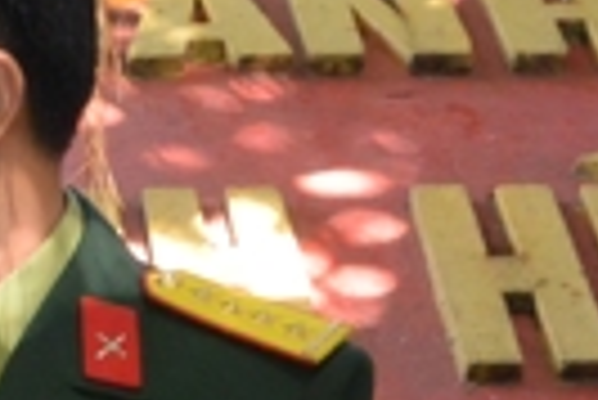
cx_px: -256
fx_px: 3193
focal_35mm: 192
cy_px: 427
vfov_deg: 7.1
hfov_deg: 10.4
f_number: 4.2
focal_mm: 15.1
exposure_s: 1/60
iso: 800
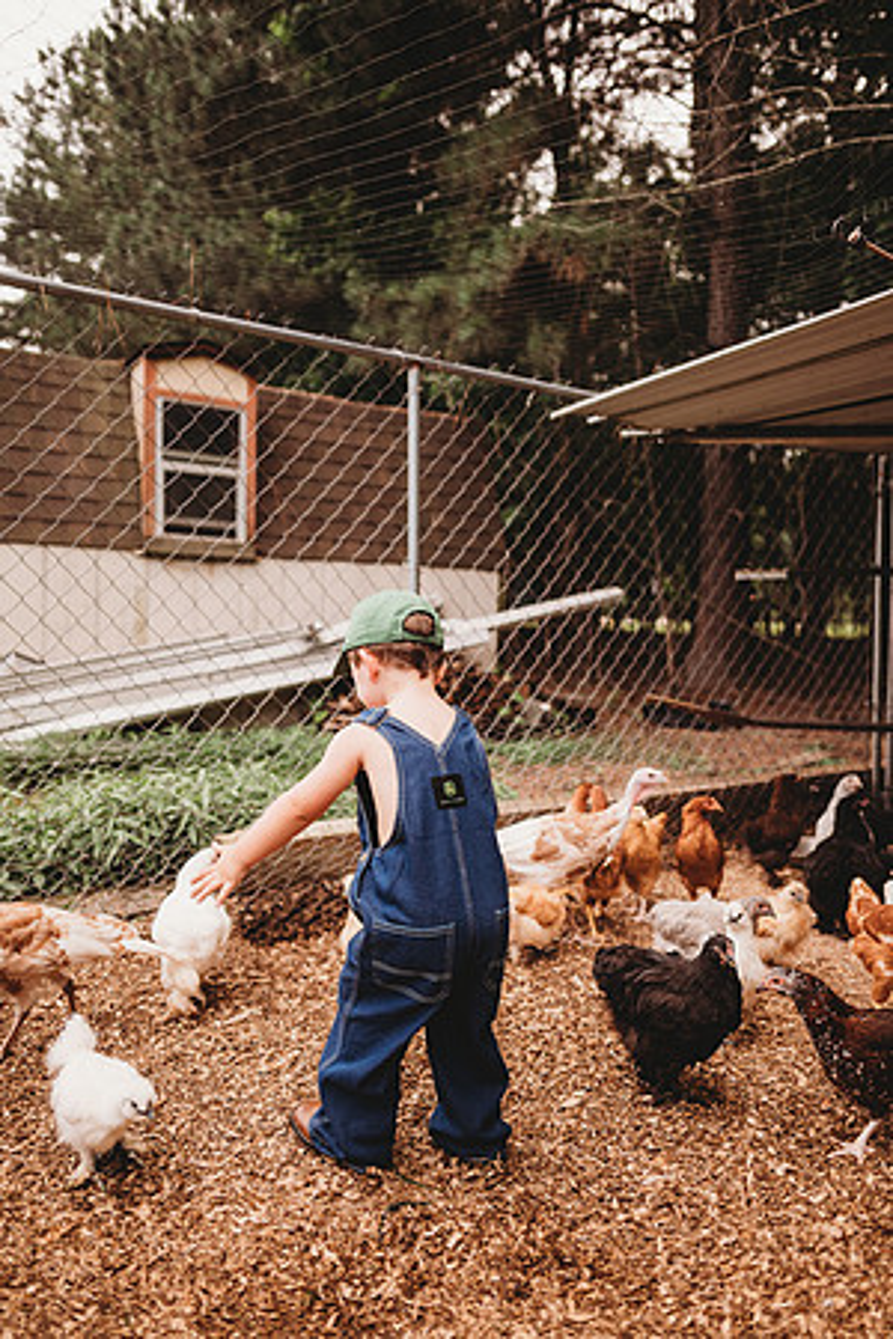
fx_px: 893
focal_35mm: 24
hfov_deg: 53.1
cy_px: 670
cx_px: 446
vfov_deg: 73.7
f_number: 2.2
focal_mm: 24
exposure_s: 1/800
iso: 100
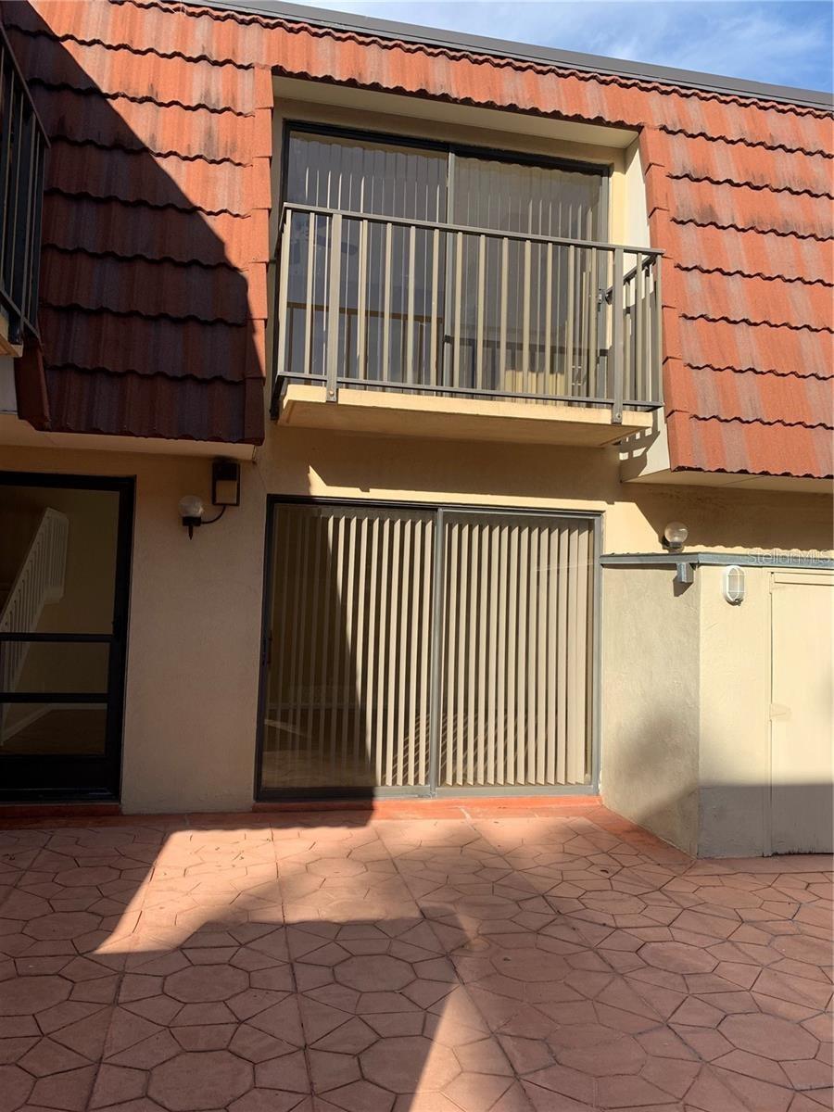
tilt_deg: +4.6
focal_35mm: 26
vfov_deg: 67.3
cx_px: 417
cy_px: 556
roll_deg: -1.9
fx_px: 835
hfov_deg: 53.1
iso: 25
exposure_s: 1/1235
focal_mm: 4.25
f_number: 1.8
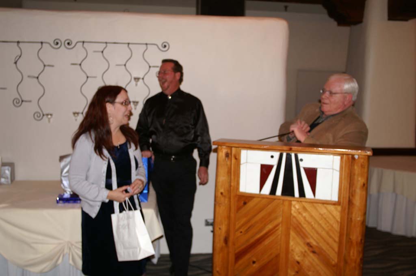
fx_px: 381
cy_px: 138
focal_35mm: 33
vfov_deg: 39.9
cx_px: 208
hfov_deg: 57.3
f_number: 3.5
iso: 200
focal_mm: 22
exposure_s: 1/60
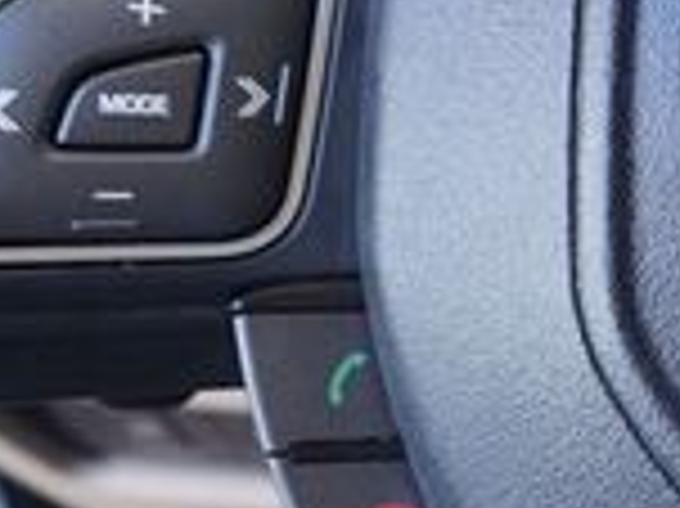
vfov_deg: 14.9
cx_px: 973
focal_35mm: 98
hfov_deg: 18.2
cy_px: 454
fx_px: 1924
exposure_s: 1/60
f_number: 4
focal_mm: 16
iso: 640
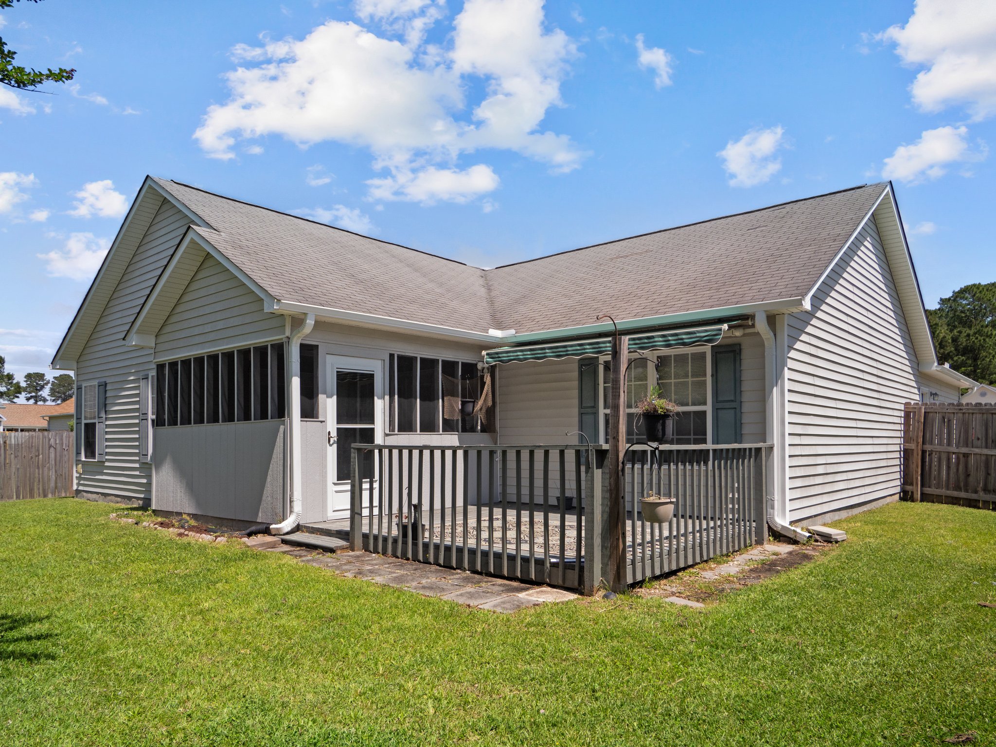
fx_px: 633
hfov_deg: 76.4
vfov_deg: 61.1
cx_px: 498
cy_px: 374
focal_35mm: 22
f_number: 5.6
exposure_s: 1/1250
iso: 200
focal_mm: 11
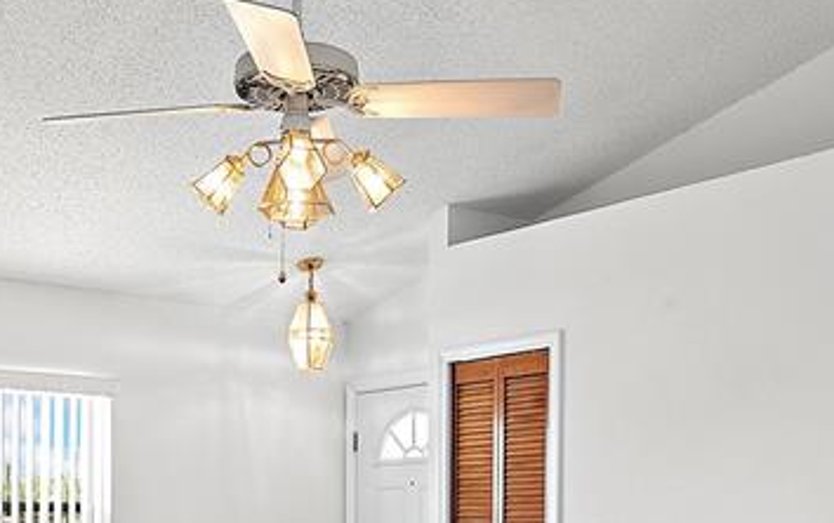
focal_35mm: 53
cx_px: 252
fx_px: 1206
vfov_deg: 23.4
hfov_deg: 37.6
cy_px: 527
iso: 400
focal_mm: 18
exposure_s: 1/6
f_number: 8
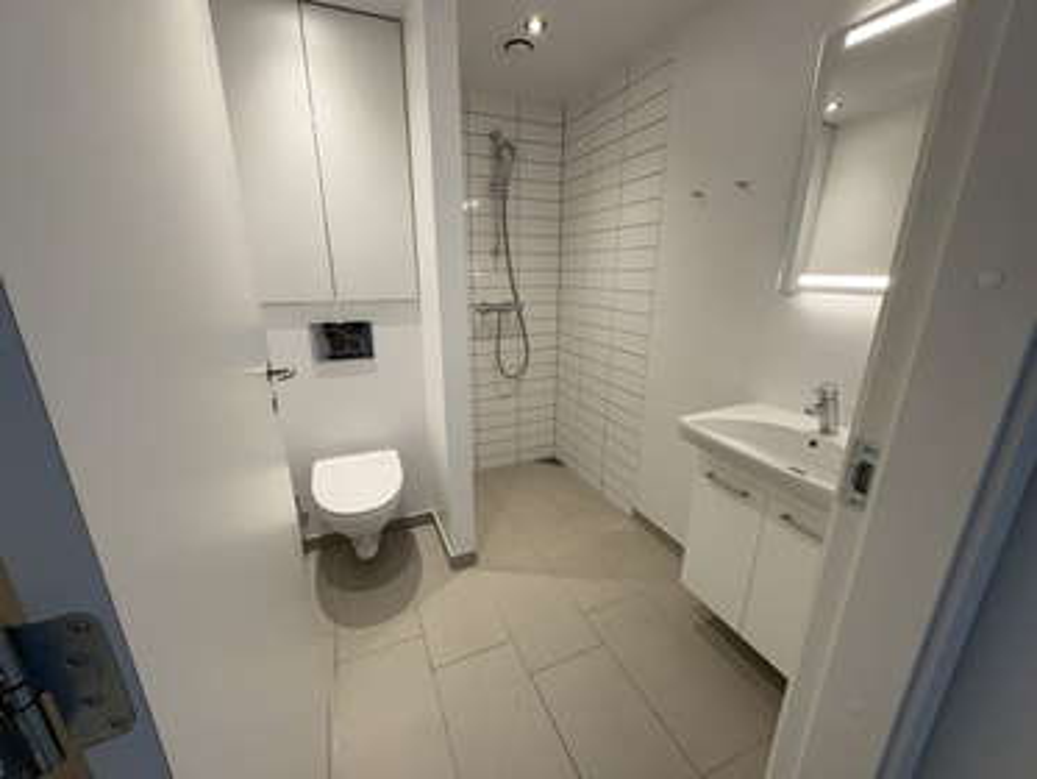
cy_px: 390
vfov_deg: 85.7
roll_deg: +0.5
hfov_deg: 102.0
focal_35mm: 14
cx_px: 518
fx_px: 420
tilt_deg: -16.0
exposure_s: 1/100
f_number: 2.2
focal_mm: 2.22
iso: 125
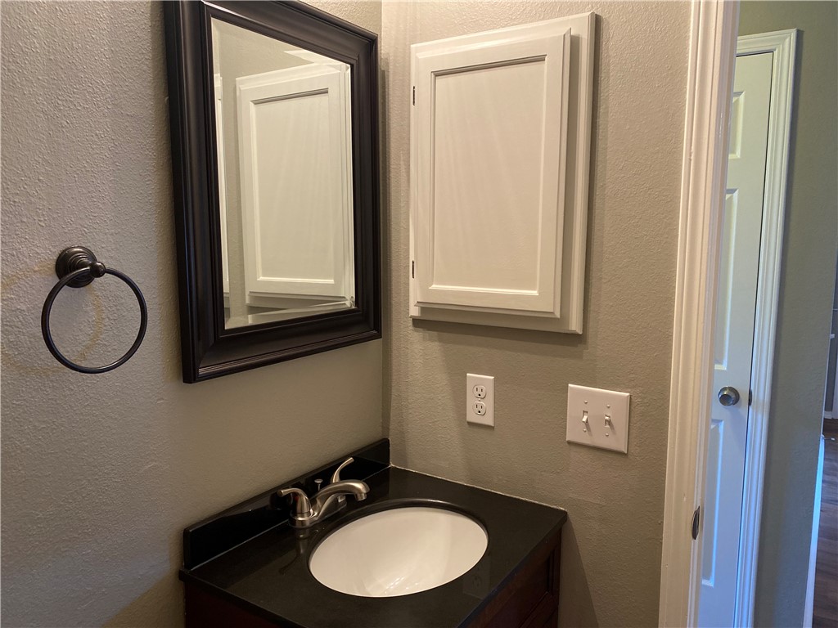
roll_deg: -0.3
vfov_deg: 53.1
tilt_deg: -6.6
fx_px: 629
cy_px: 314
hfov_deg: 67.3
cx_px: 419
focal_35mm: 26
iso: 160
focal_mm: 4.25
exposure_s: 1/60
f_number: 1.8
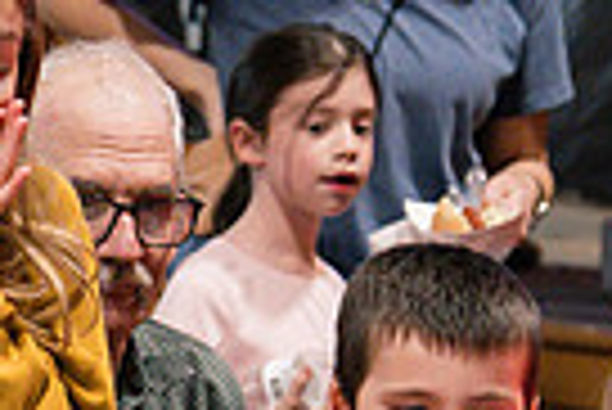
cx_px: -76
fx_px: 5088
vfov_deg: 4.6
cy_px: 403
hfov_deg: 6.8
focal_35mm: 299
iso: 2500
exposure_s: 1/320
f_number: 2.8
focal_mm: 70
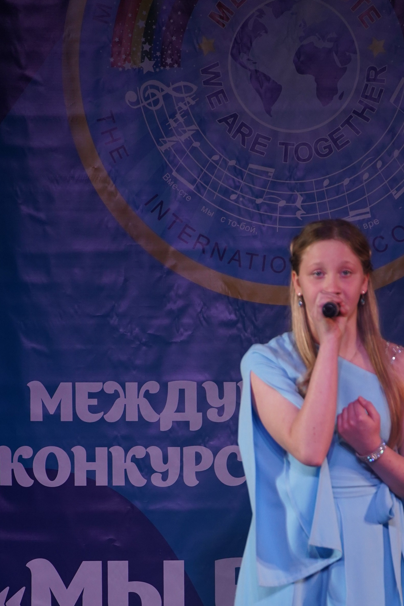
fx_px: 6344
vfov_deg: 5.5
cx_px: 268
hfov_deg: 3.6
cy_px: 523
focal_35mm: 377
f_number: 5.6
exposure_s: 1/250
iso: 1600
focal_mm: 217
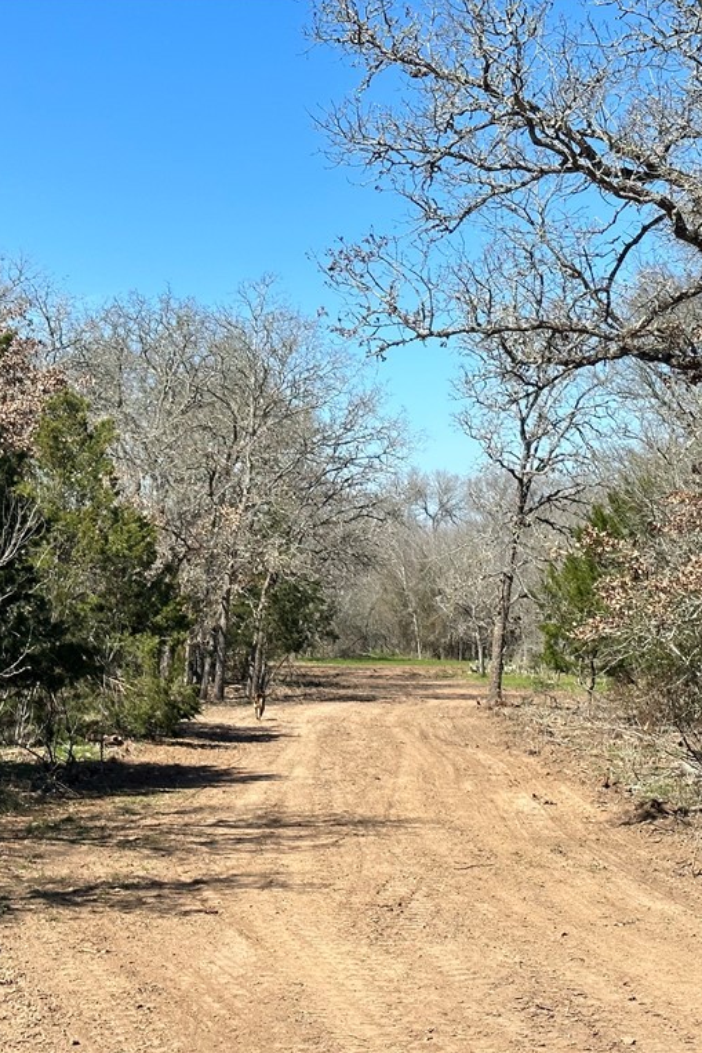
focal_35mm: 67
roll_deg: -2.0
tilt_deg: +2.7
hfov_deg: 20.3
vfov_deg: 30.1
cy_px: 524
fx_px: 1959
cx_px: 393
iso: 64
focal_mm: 6.86
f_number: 1.78
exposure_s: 1/3155
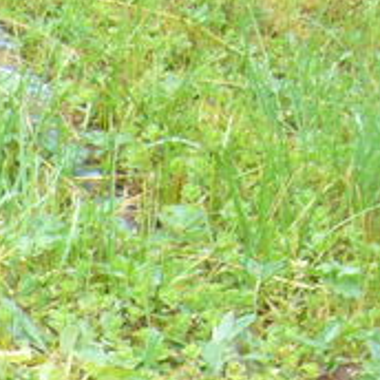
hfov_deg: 8.6
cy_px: 590
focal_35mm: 180
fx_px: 2236
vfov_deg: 9.4
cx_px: -601
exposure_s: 1/80
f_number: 2.8
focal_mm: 5.8
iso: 80
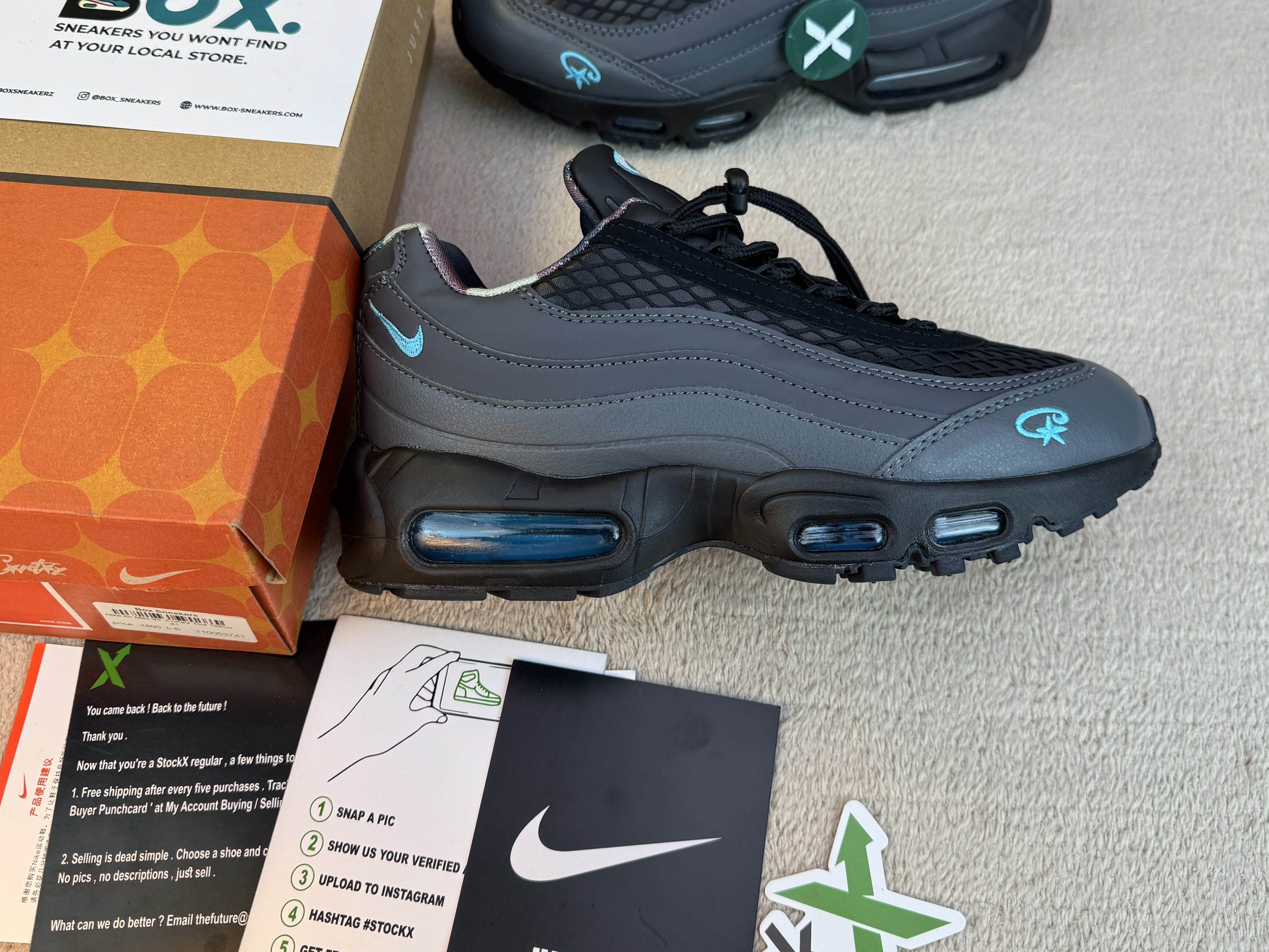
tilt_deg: -56.2
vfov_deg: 42.6
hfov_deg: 55.3
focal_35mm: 33
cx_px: 634
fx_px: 1210
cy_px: 360
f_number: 1.78
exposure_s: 1/609
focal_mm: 6.76
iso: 80
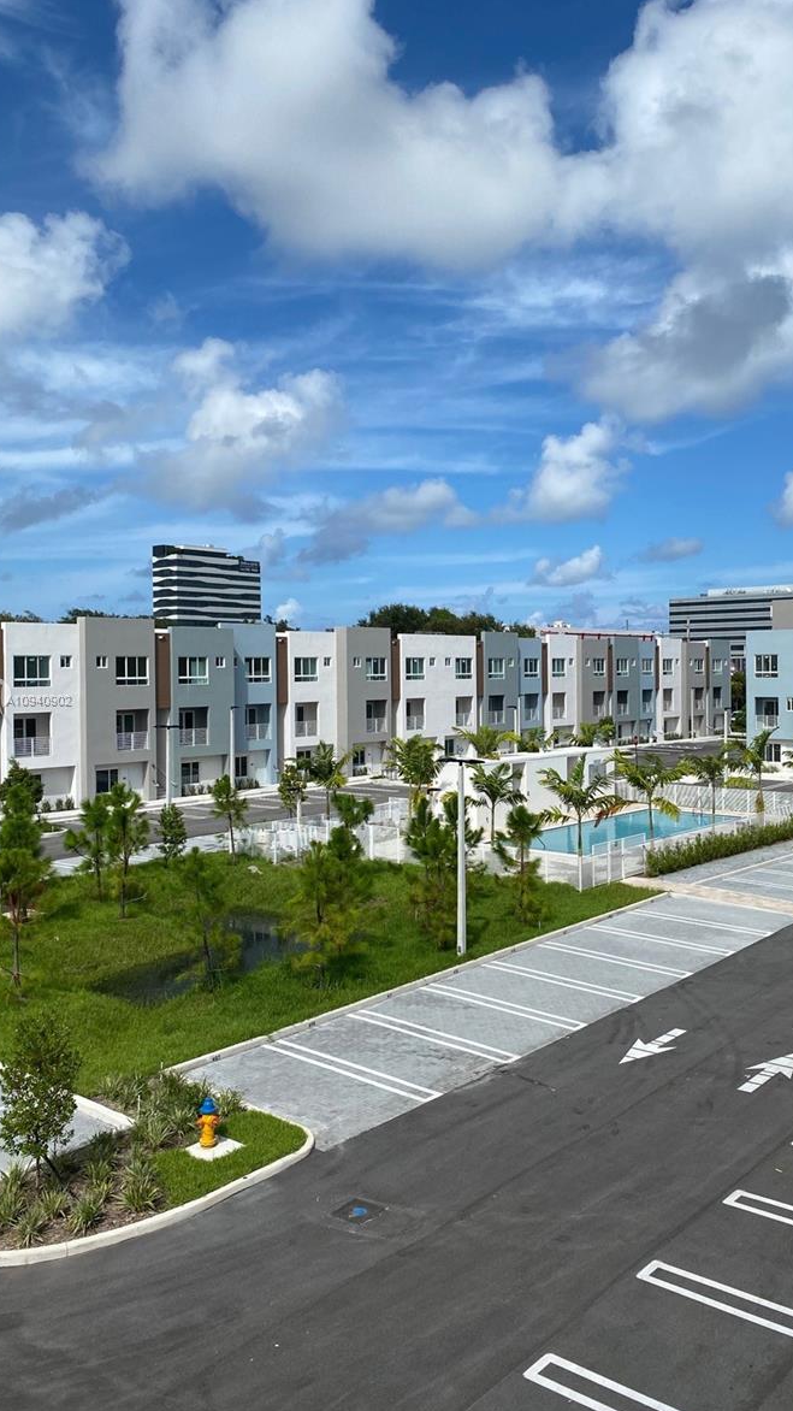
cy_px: 701
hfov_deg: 39.8
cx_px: 505
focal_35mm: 29
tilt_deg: -1.0
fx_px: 1084
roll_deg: -0.8
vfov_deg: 66.1
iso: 32
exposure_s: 1/5236
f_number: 1.8
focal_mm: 4.25
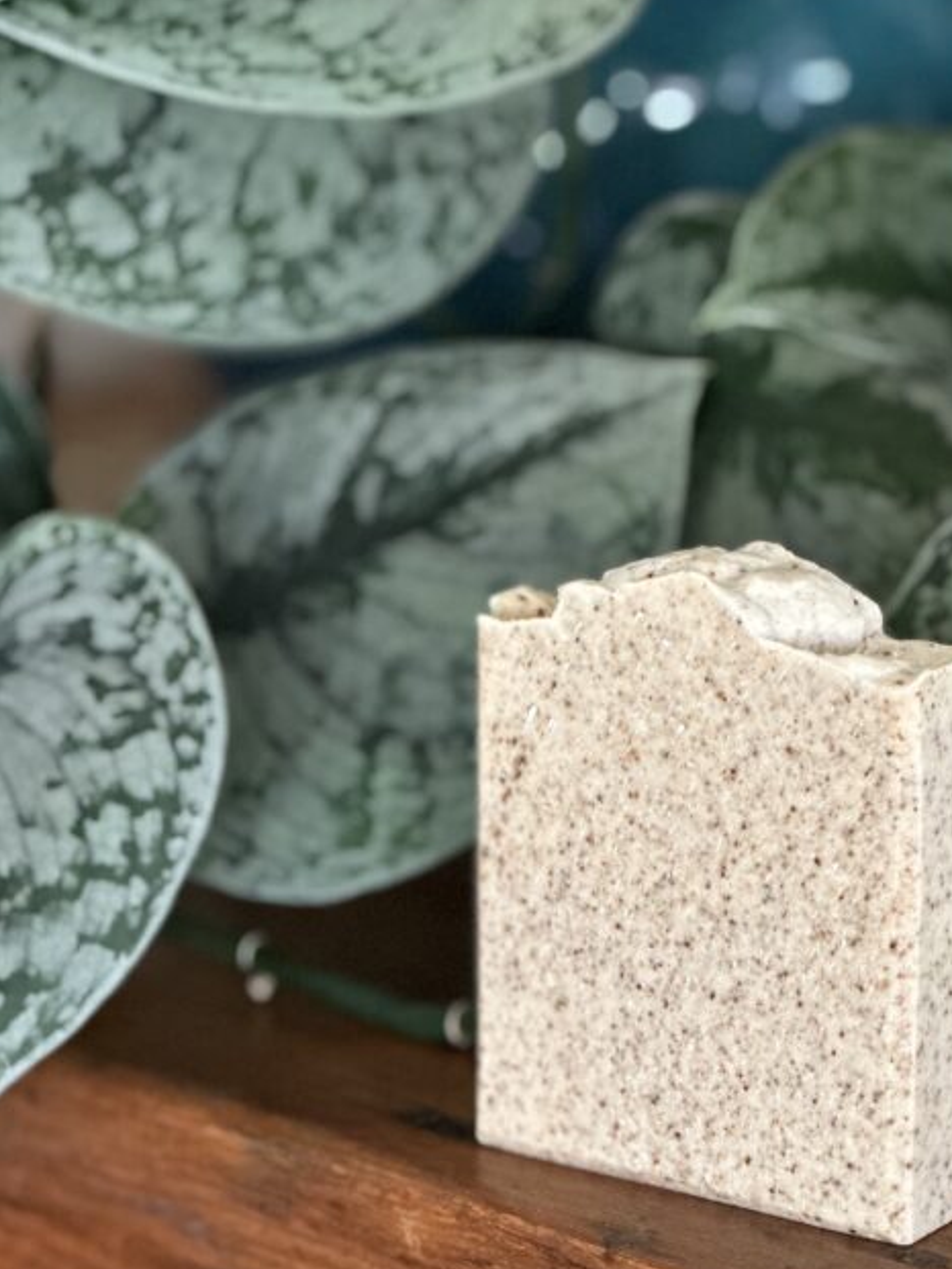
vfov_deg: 15.5
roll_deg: -0.5
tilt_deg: -13.2
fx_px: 4655
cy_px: 736
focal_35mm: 127
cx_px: 717
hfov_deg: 11.6
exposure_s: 1/40
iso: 320
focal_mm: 9
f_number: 2.8
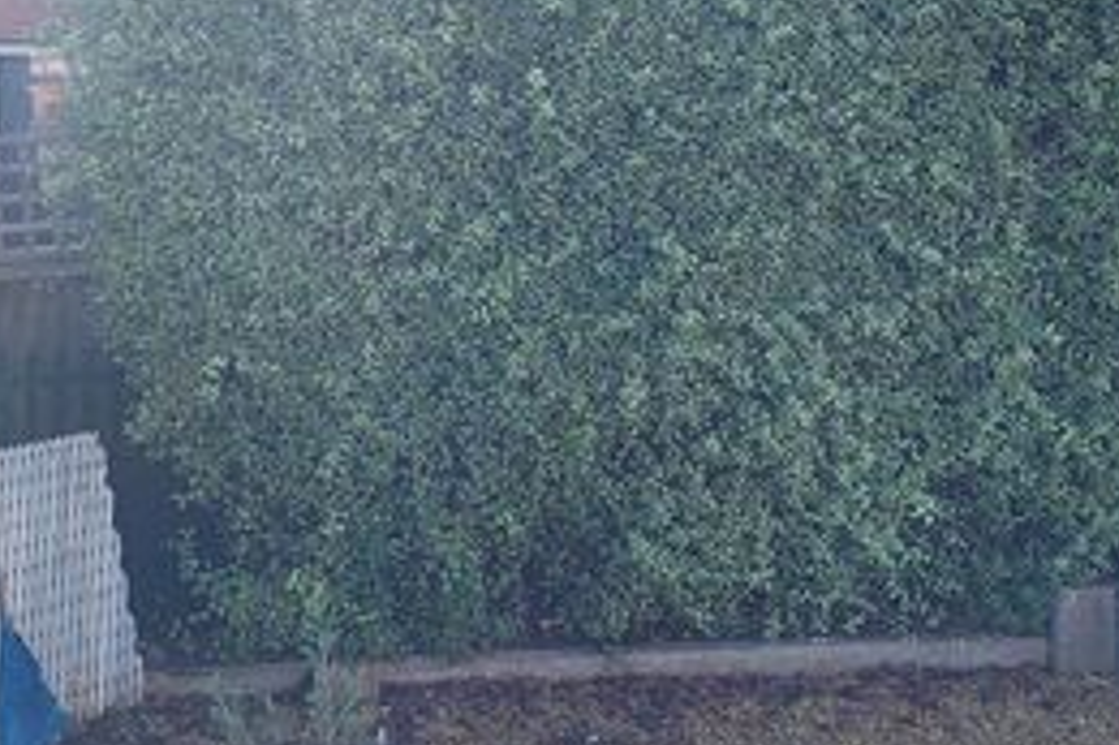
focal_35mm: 50
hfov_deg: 39.6
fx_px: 1553
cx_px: 538
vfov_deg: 26.0
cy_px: 67
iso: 105
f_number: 1.4
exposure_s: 1/200
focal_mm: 5.89
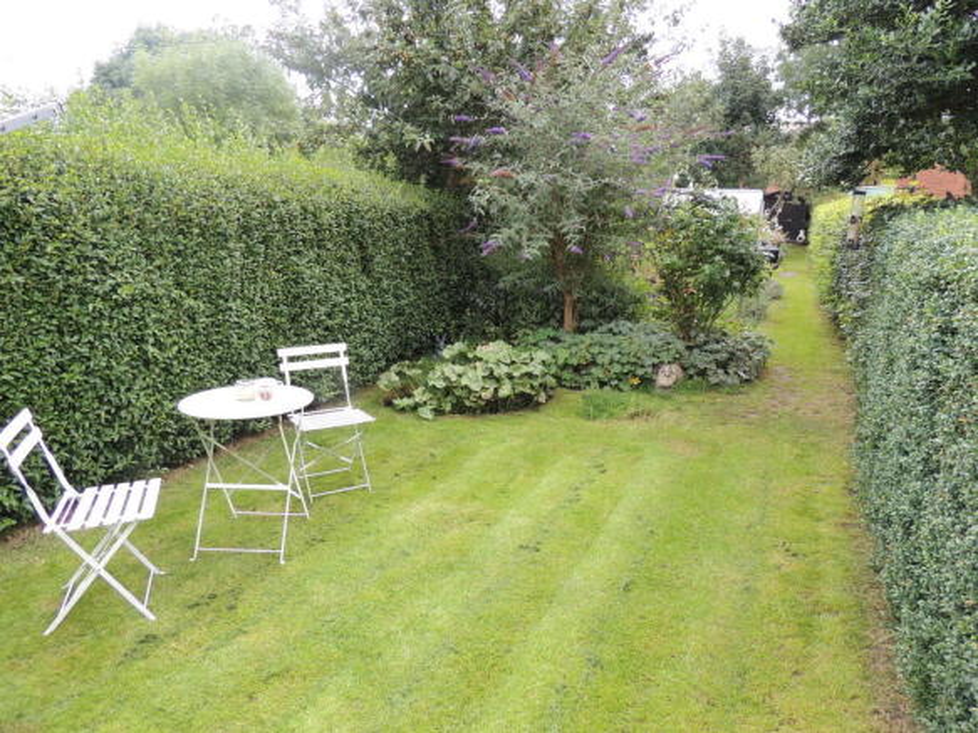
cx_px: 489
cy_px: 366
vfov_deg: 56.8
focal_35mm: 24
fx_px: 678
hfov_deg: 71.6
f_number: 3
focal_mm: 4.3
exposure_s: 1/200
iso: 100
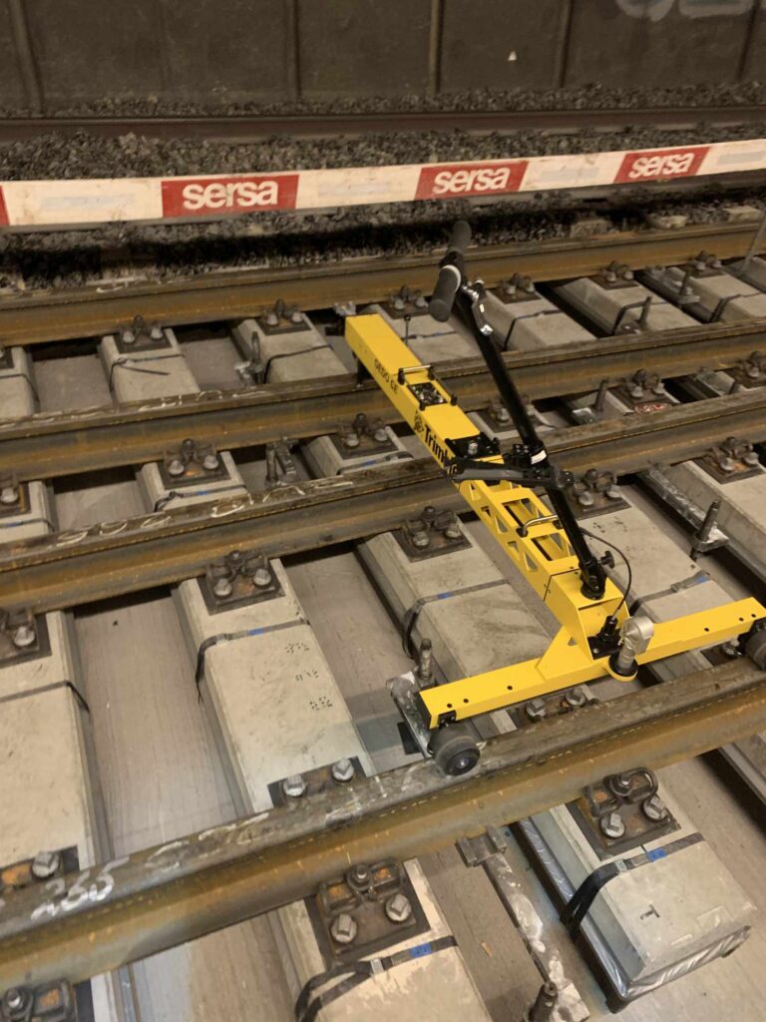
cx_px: 383
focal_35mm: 26
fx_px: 767
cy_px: 511
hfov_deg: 53.1
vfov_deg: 67.3
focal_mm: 4.2
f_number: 1.8
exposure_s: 1/25
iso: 500
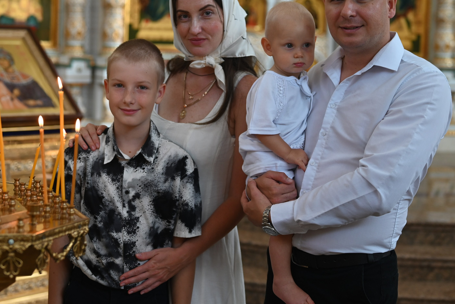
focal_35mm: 73
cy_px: 82
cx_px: 190
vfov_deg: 18.6
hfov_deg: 27.6
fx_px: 923
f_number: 2.8
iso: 400
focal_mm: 50
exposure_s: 1/125
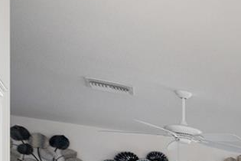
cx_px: 579
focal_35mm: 71
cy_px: 262
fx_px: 475
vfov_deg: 16.8
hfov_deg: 15.2
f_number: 6.3
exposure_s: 1/8
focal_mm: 14
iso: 125
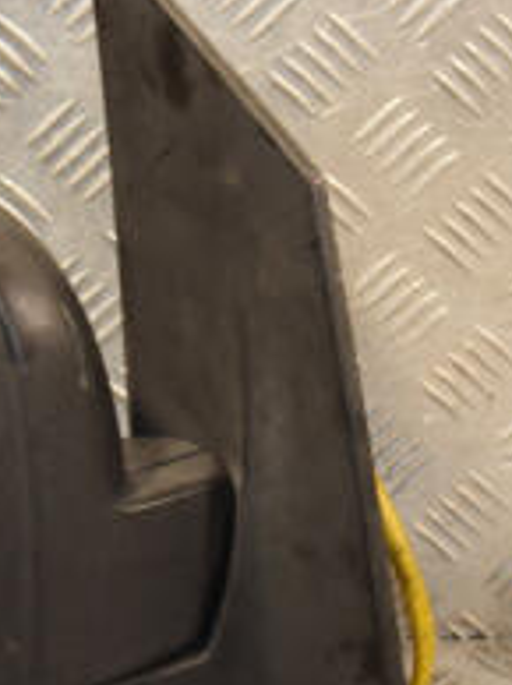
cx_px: 184
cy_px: 410
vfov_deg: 13.0
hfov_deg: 9.7
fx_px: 3004
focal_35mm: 152
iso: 800
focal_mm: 34
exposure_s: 1/200
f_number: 5
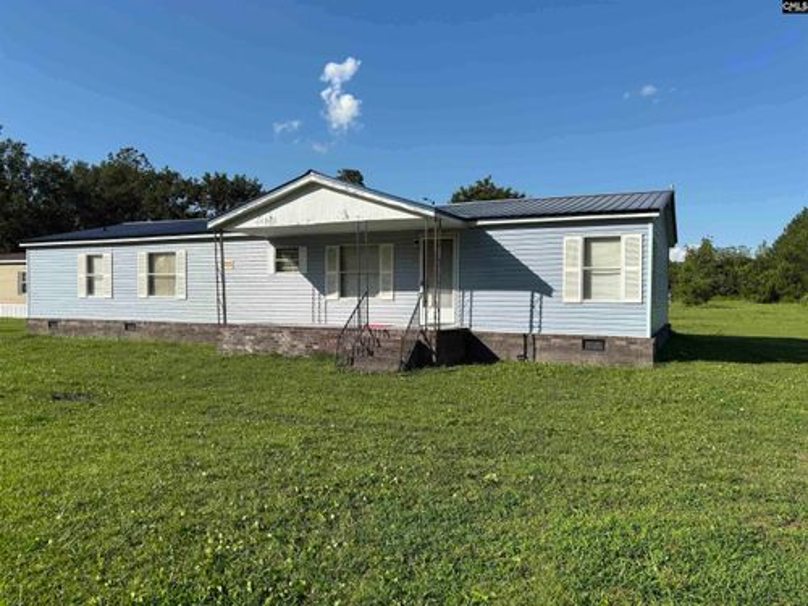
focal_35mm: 26
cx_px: 404
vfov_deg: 53.1
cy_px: 303
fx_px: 607
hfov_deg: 67.3
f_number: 1.6
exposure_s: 1/3937
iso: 50
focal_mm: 5.96
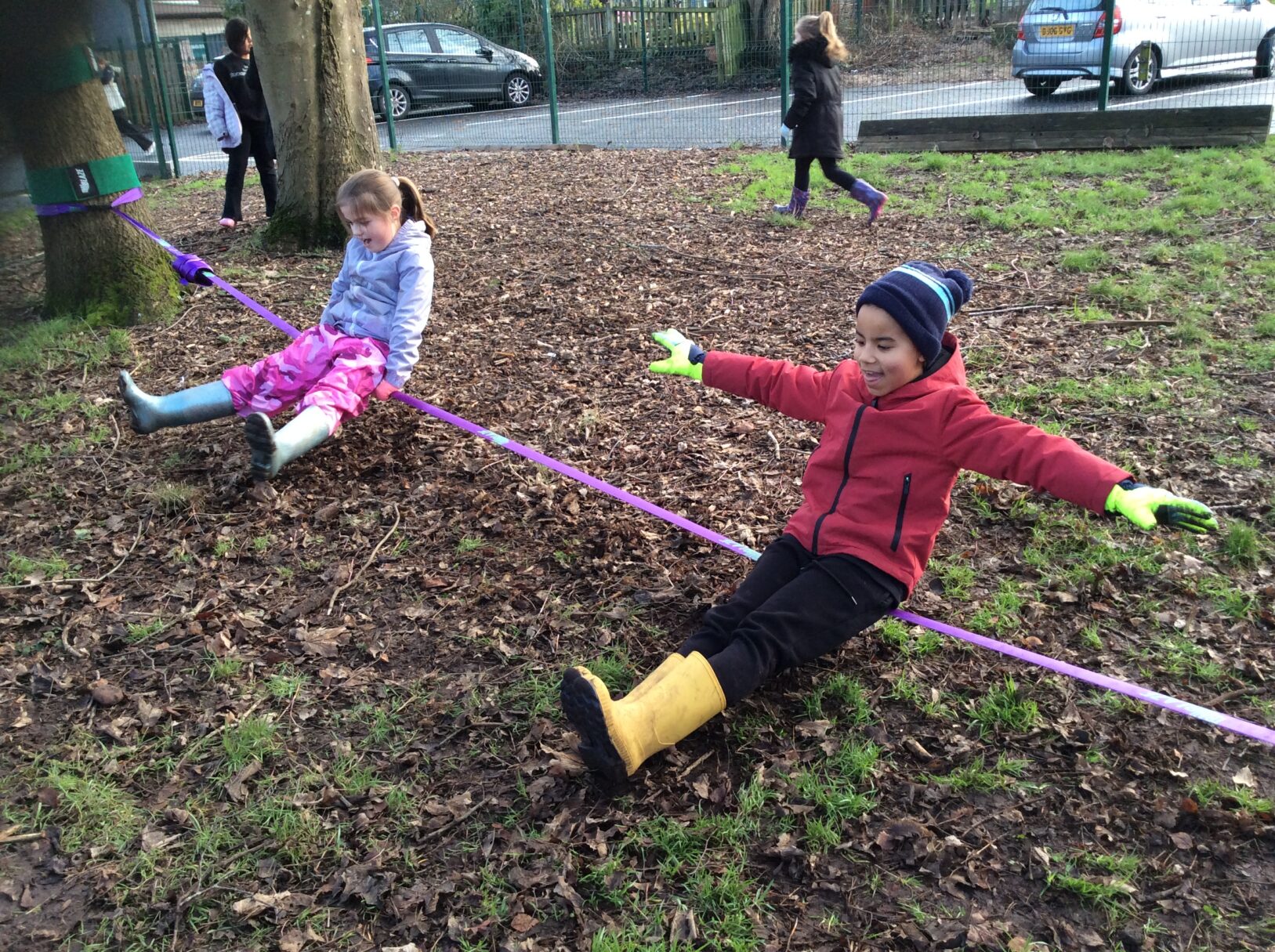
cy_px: 476
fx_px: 1177
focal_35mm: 32
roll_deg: +2.5
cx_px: 638
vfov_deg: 44.1
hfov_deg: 56.9
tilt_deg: -21.1
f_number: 2.4
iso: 50
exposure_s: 1/100
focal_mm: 3.3
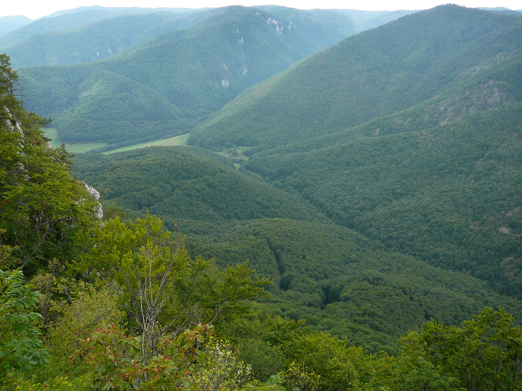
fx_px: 528
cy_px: 196
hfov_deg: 52.6
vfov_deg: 40.7
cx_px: 261
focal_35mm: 35
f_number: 2.8
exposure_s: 1/160
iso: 80
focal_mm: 5.2
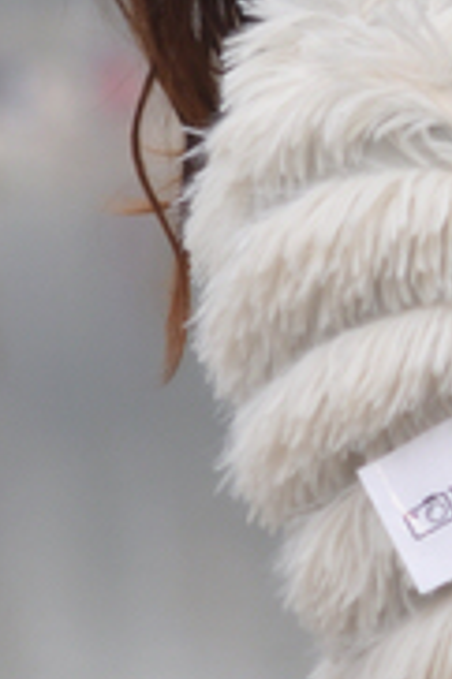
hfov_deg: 2.6
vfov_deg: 3.9
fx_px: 9888
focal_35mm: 524
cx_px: 792
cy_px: 97
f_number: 4
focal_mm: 85
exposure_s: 1/1250
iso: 200
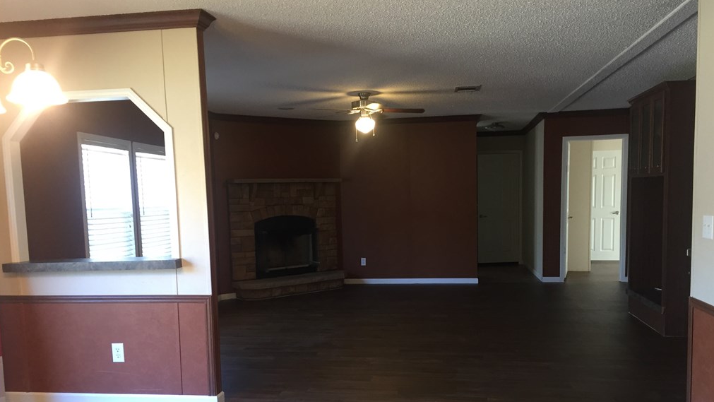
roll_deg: +1.1
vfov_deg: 36.4
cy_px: 256
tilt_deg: -5.5
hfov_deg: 61.0
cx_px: 356
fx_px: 606
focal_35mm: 32
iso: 100
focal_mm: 4.15
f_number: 2.2
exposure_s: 1/30
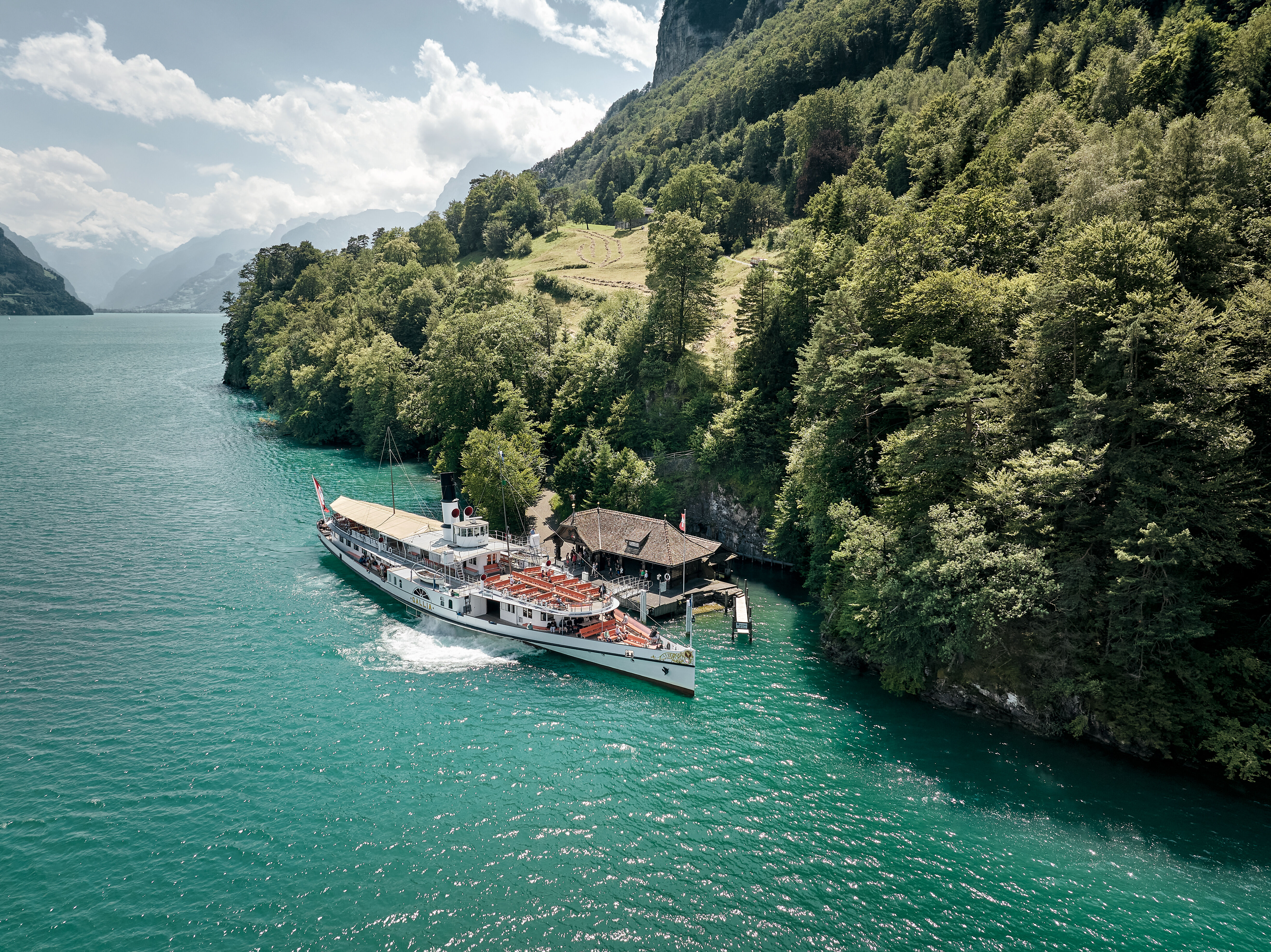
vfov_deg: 56.8
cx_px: 636
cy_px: 476
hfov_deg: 71.6
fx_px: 881
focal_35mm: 24
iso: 100
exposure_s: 1/500
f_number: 5
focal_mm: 12.29
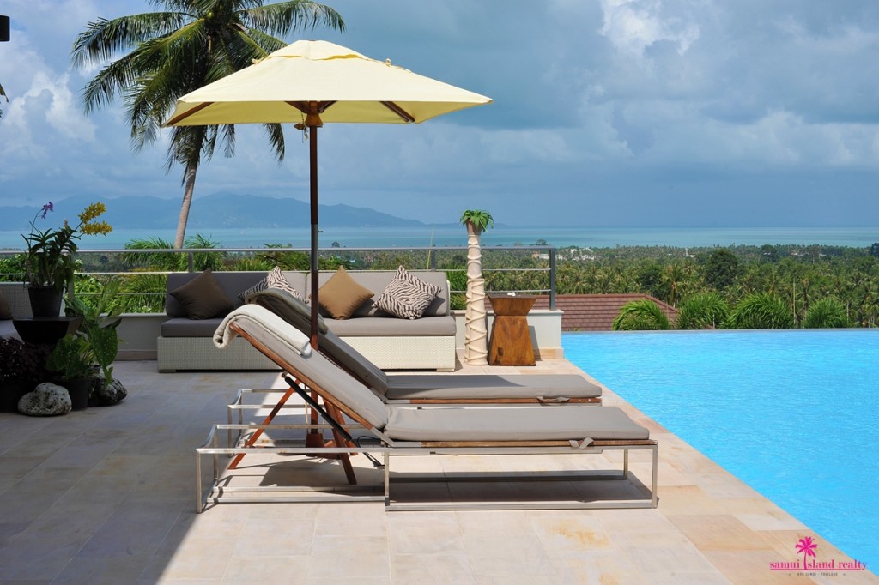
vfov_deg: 27.0
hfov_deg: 39.6
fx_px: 1220
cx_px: 440
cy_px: 292
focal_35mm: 50
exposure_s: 1/250
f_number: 16
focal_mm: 50
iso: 200
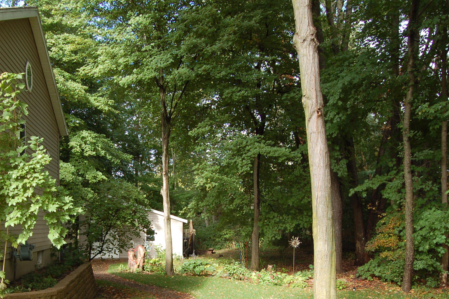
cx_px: 171
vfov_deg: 32.1
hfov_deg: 47.1
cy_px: 216
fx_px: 511
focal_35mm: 41
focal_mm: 18
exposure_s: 1/125
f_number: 5.6
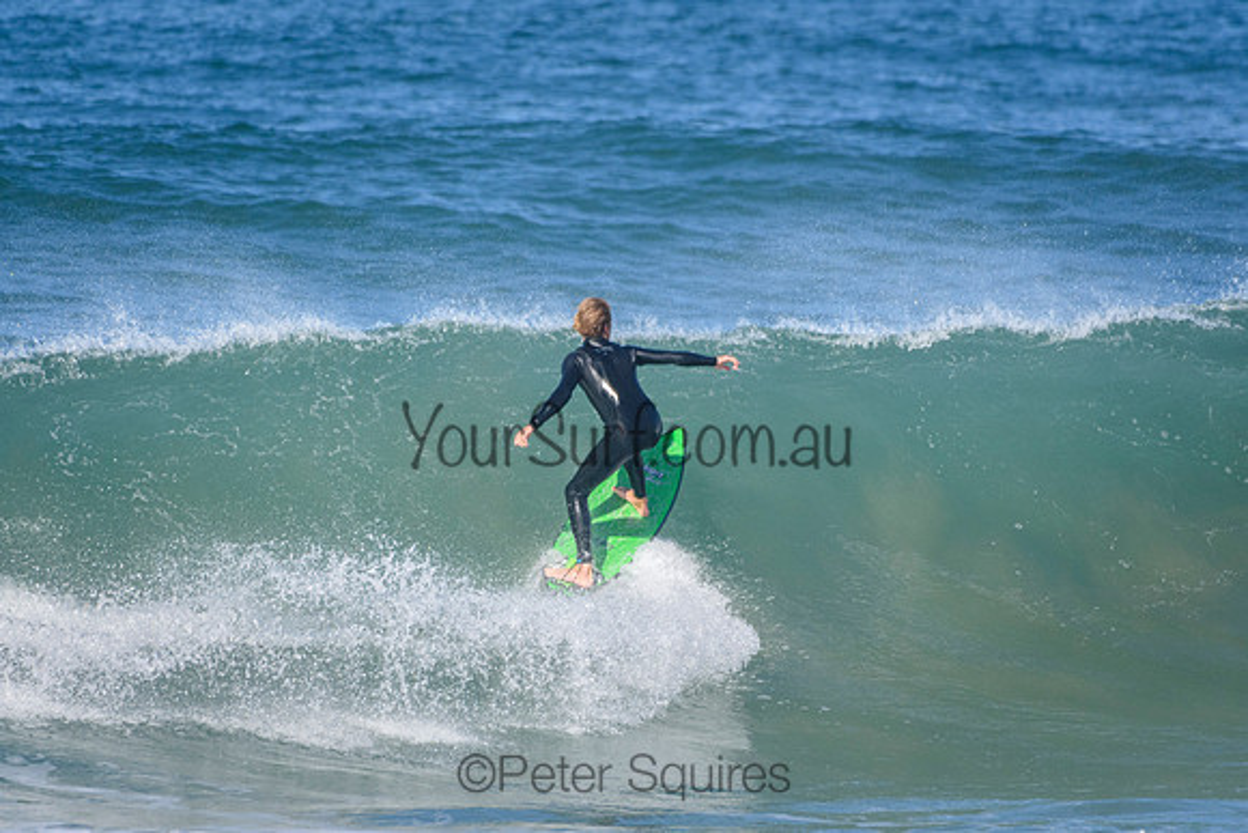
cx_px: 624
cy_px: 416
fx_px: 26008
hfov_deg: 2.7
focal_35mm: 750
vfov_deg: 1.8
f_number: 5.6
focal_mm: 500
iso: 800
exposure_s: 1/4000
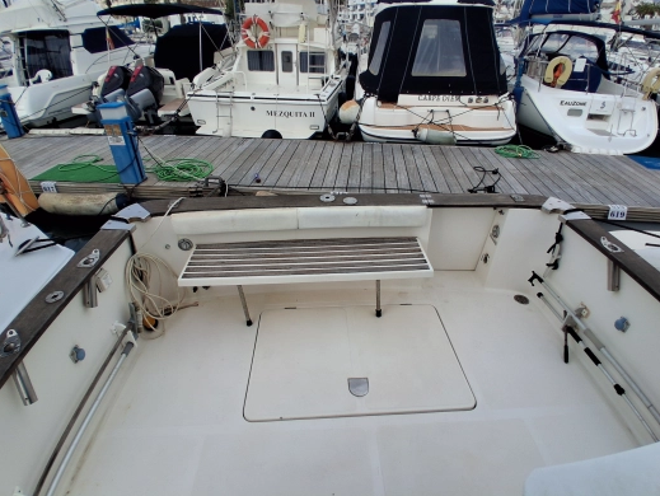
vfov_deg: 71.6
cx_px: 334
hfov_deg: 87.7
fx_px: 343
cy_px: 240
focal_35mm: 18
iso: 50
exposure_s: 1/984
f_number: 2.2
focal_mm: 1.4
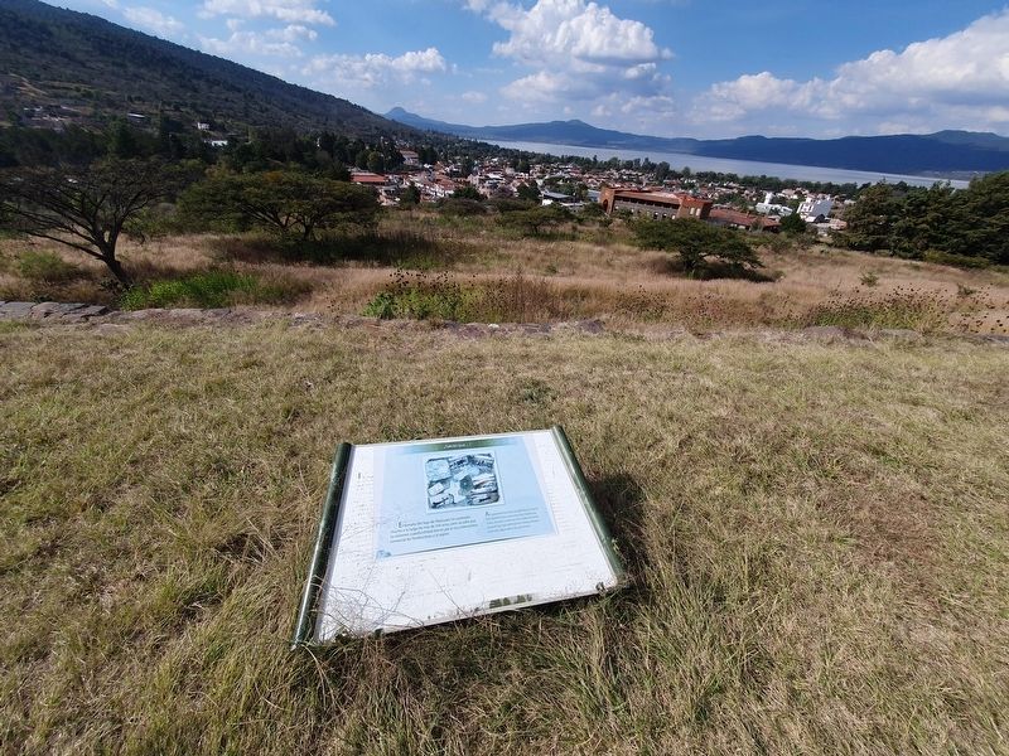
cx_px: 504
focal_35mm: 13
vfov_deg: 89.9
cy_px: 378
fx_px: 379
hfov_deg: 106.2
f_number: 2.2
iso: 50
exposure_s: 1/1408
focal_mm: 1.8
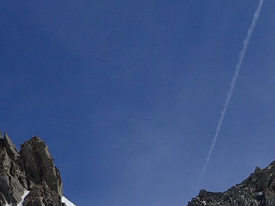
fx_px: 588
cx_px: 187
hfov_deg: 26.1
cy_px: 272
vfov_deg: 18.4
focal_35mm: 74
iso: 100
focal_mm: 4.5
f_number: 8
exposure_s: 1/400
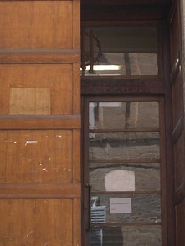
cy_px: 73
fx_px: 706
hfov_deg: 14.9
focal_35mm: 99
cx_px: 89
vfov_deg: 19.7
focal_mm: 8
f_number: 2.8
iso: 100
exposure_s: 1/192
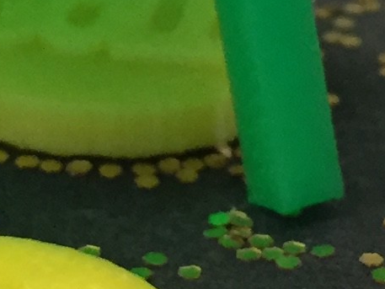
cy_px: 55
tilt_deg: -27.0
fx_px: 2303
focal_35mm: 207
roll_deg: -3.6
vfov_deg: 7.2
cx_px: 230
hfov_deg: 9.6
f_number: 2.2
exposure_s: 1/30
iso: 50
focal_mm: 4.15
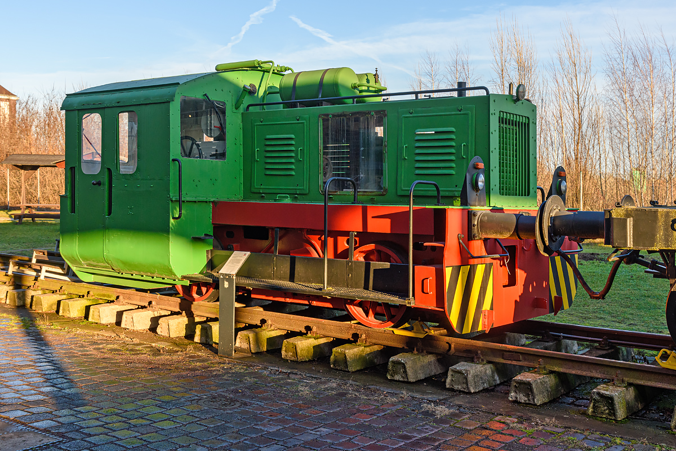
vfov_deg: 35.5
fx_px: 704
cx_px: 338
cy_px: 226
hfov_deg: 51.3
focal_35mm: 38
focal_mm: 25
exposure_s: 1/250
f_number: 7.1
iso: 200
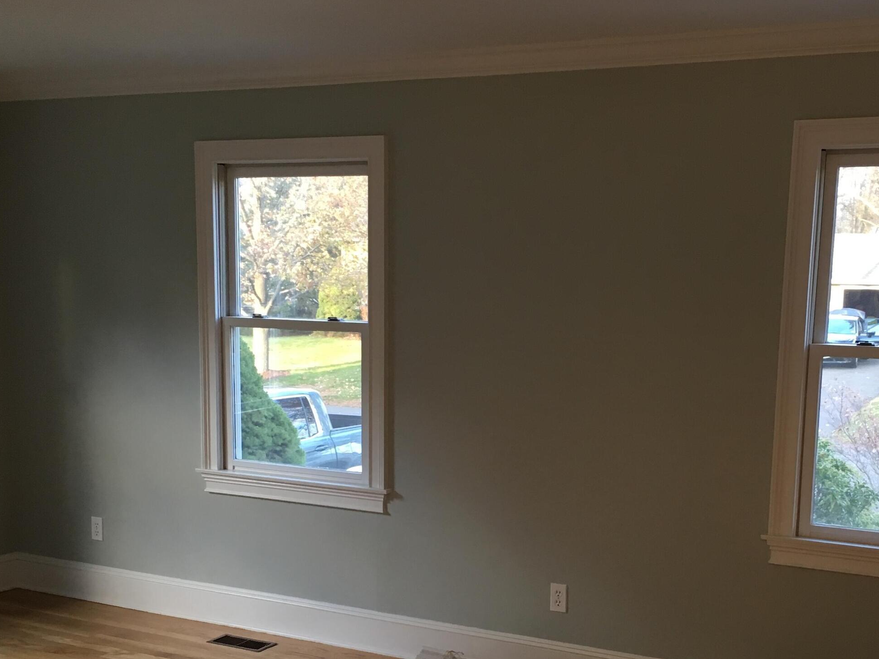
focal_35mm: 46
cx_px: 526
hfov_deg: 41.1
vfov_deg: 31.1
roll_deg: -1.5
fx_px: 1168
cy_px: 476
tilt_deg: -8.7
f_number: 2.2
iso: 100
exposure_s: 1/33
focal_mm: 4.15
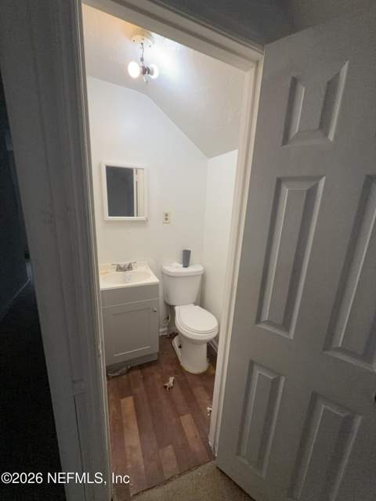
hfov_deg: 85.7
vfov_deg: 102.1
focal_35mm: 14
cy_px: 250
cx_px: 188
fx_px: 203
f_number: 2.2
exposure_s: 1/120
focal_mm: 2.22
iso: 160
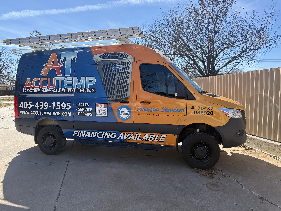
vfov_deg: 56.8
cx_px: 140
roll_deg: +0.2
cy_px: 106
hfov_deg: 71.6
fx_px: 195
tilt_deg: -4.2
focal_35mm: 24
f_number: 1.78
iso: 100
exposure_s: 1/2525
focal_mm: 6.76
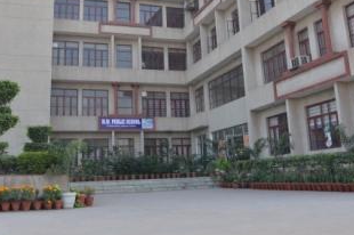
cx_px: 176
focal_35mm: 39
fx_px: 383
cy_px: 86
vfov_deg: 33.9
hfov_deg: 49.6
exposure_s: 1/400
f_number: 10
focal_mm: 18
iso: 800
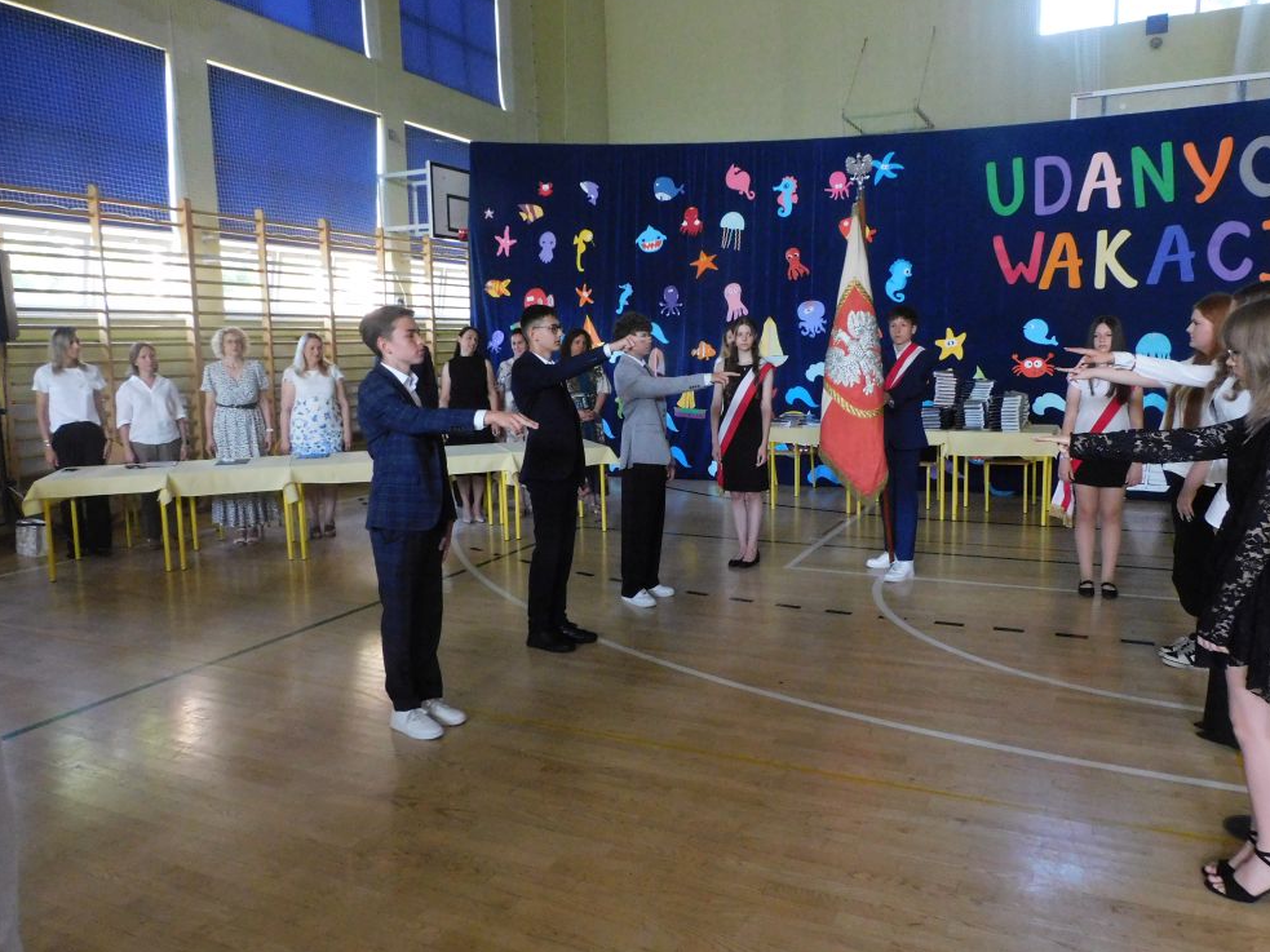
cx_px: 656
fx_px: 917
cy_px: 460
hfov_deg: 69.4
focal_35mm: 25
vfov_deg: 54.9
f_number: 3.3
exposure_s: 1/50
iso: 800
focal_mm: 4.3
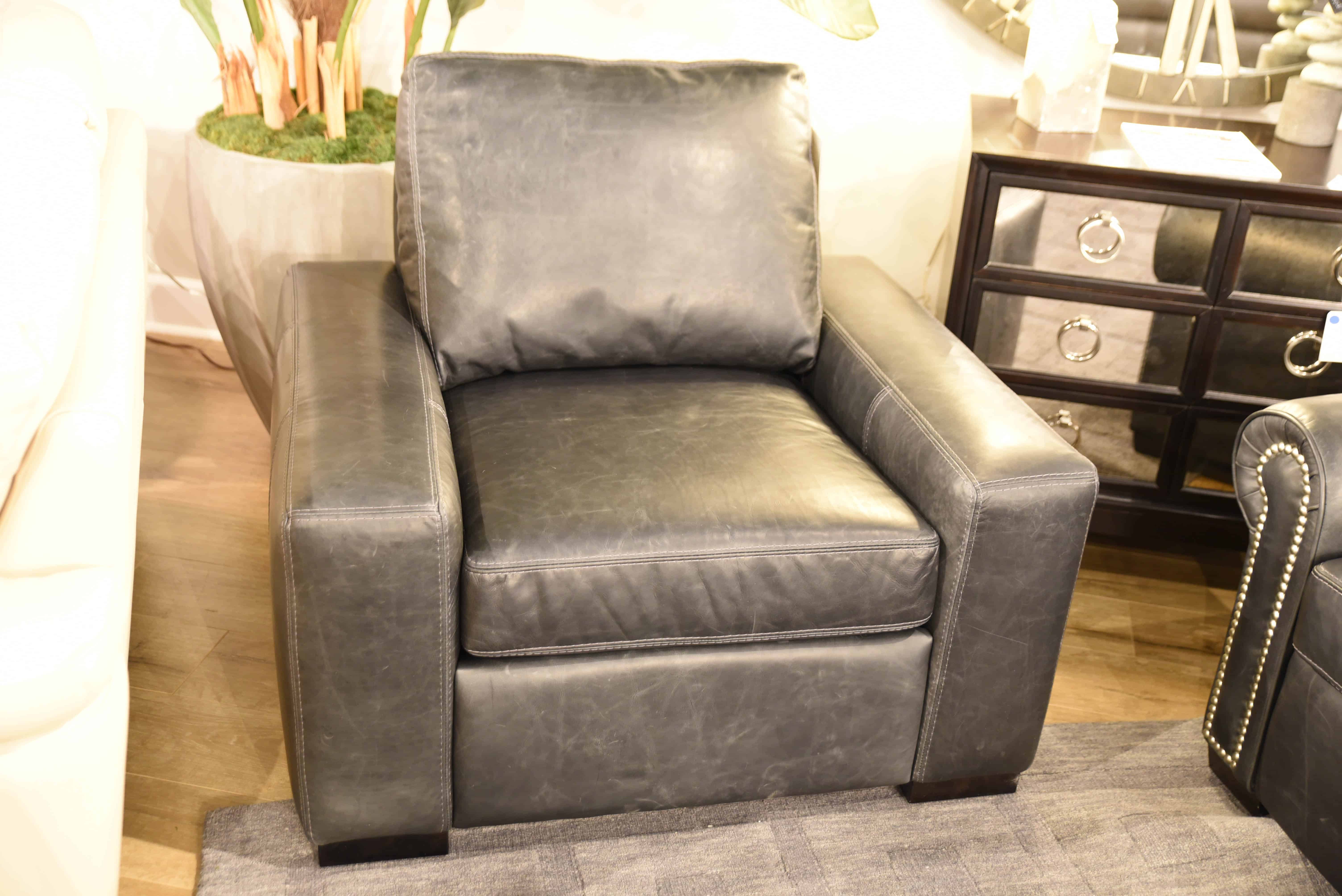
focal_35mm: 40
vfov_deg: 33.4
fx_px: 1492
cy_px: 448
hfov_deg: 48.4
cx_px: 671
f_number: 3.2
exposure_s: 1/20
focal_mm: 40
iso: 1000
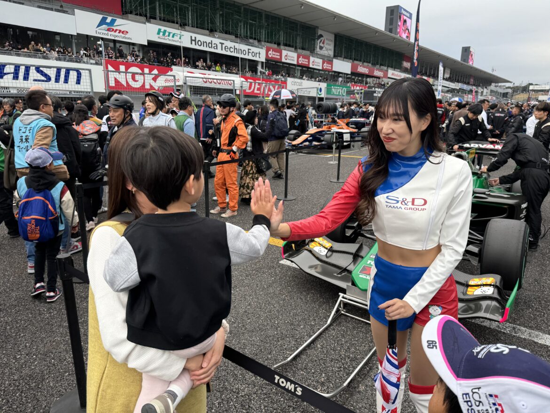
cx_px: 275
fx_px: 381
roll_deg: -1.4
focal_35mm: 24
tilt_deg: -11.1
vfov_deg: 56.8
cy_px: 206
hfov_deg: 71.6
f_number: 1.78
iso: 80
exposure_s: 1/1151
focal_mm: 6.76
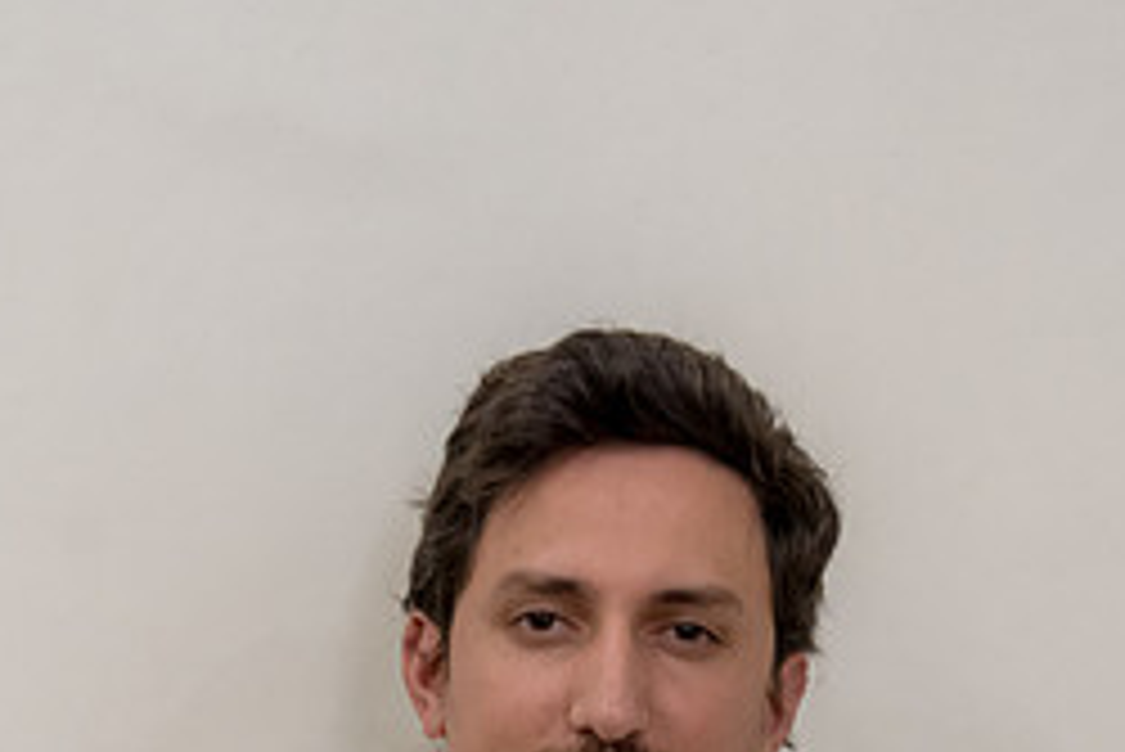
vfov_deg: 5.5
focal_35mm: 248
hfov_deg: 8.3
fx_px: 7754
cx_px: 518
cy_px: 919
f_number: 4
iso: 5000
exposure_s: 1/80
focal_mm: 138
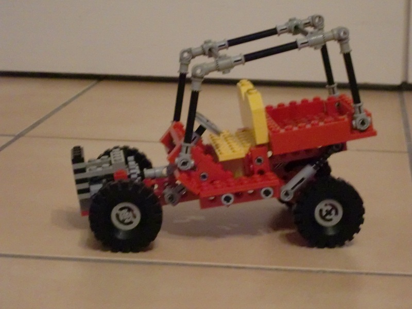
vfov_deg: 13.7
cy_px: 154
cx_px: 206
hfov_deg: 18.2
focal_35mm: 108
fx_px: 1285
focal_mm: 18.9
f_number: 5.3
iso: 1600
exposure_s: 1/15
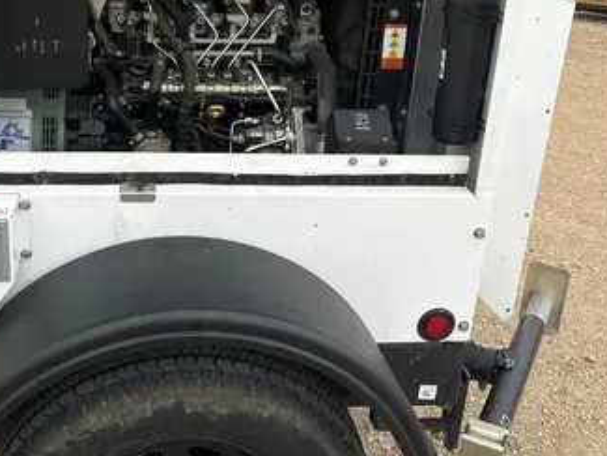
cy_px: 130
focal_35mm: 44
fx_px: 772
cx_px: 189
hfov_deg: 42.2
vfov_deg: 32.4
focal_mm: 5.96
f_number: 1.6
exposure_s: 1/403
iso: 50
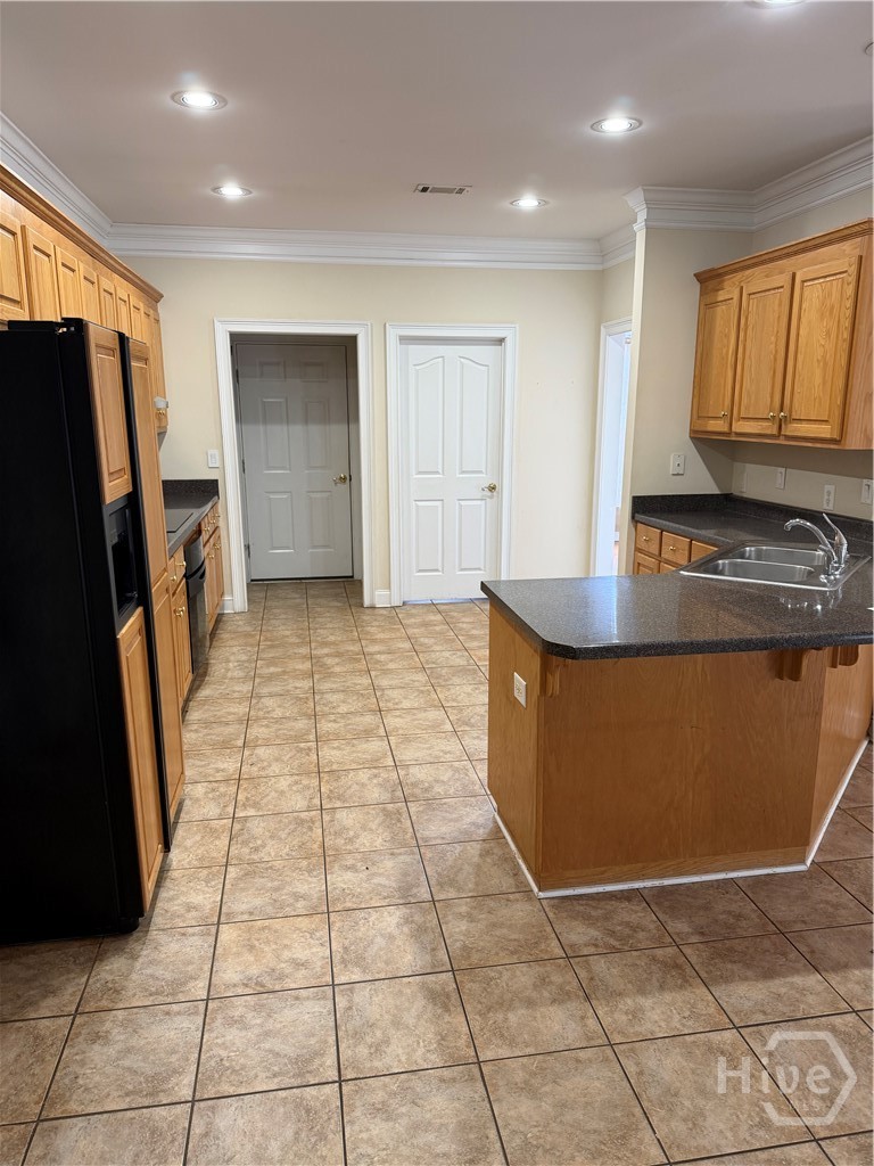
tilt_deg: -11.6
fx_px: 808
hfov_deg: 56.8
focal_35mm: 24
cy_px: 583
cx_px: 437
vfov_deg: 71.6
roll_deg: +0.5
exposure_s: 1/60
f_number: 1.78
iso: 200
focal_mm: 6.76
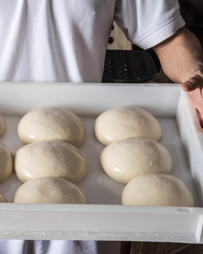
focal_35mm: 99
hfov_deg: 15.4
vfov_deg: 19.4
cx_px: 35
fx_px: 744
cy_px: 127
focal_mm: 70
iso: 250
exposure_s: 1/200
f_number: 18
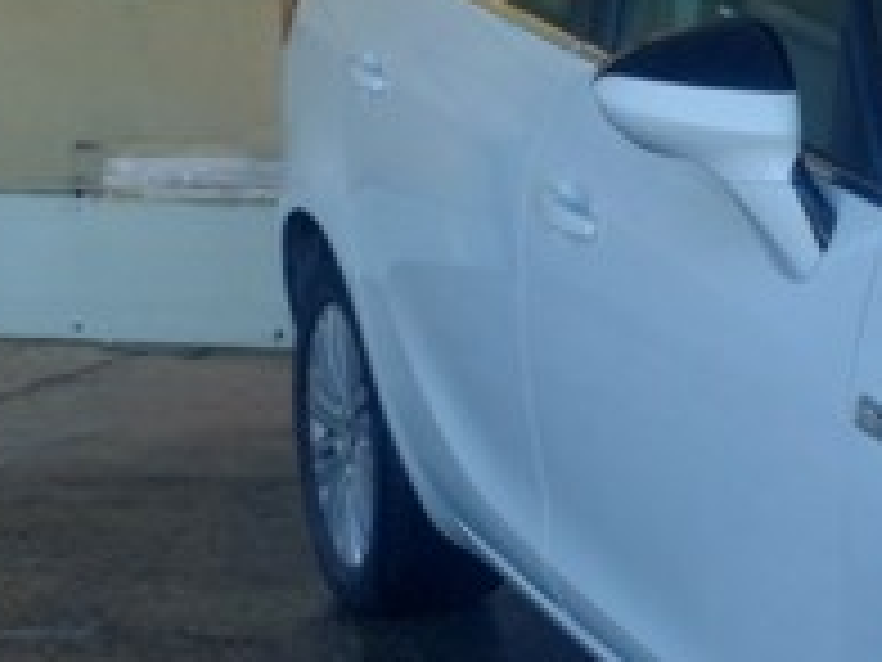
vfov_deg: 14.5
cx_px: 1588
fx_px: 2599
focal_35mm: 102
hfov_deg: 16.2
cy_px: 392
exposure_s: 1/345
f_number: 1.8
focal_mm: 5.23
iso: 40
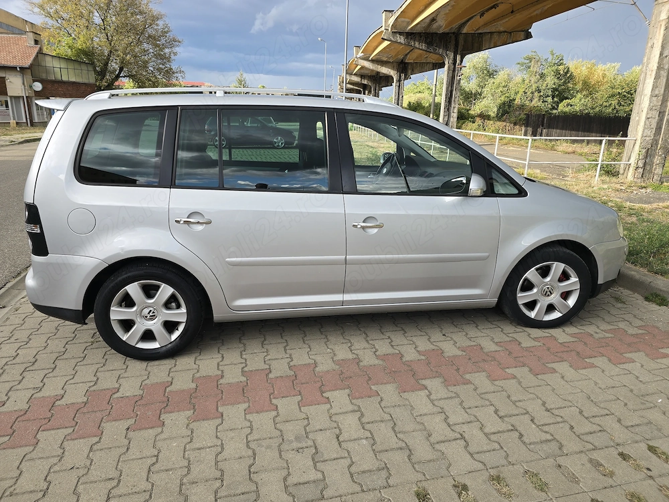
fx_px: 445
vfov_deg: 58.9
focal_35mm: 23
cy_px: 251
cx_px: 334
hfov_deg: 73.9
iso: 20
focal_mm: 6.3
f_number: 1.7
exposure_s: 1/180
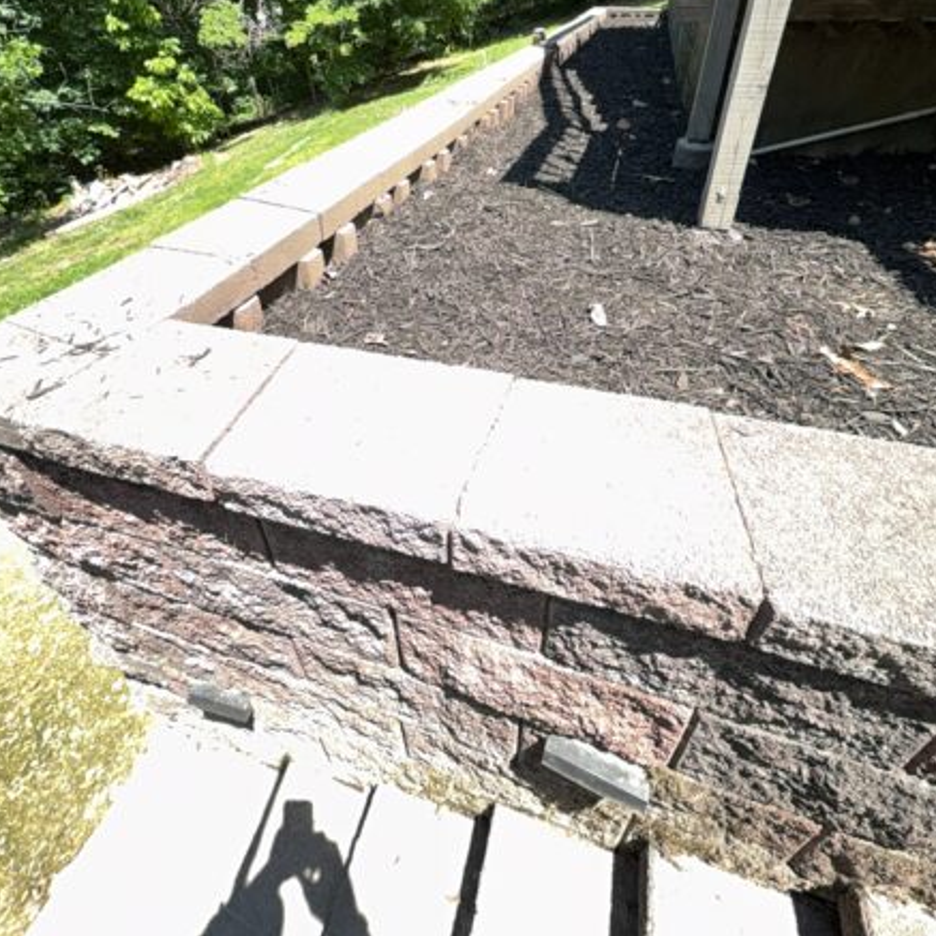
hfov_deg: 84.0
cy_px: 315
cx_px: 471
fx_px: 520
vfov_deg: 81.3
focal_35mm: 17
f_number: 2.2
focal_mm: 2.22
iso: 16
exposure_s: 1/150
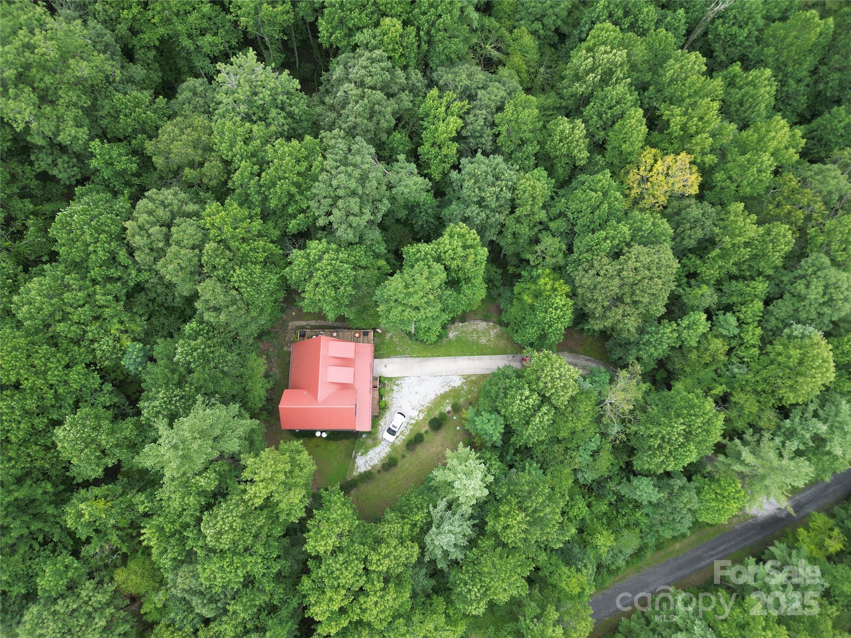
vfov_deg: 56.8
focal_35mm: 24
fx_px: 590
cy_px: 319
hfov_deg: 71.6
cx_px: 426
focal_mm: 6.72
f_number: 1.7
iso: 100
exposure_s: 1/320
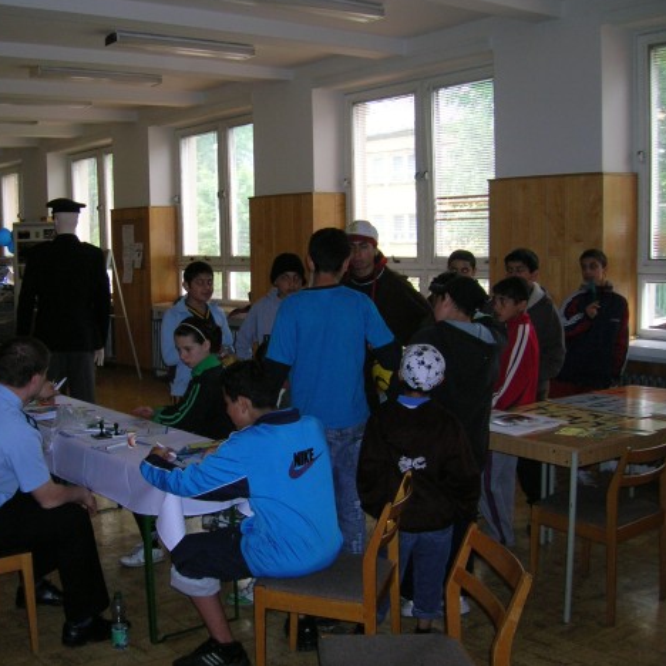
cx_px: 253
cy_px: 330
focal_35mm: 41
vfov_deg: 40.9
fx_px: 892
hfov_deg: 40.7
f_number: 2.9
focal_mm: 5.7
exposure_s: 1/60.1
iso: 94
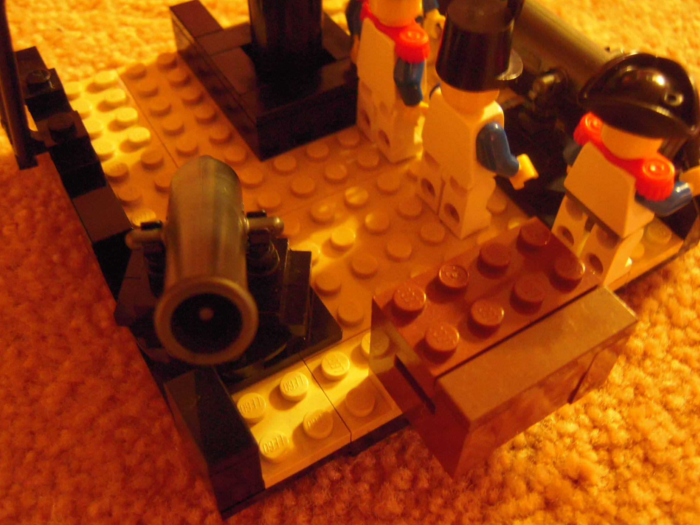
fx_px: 708
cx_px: 359
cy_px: 259
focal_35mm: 35
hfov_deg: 52.6
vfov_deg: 40.7
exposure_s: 1/8
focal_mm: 6
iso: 800
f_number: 2.9
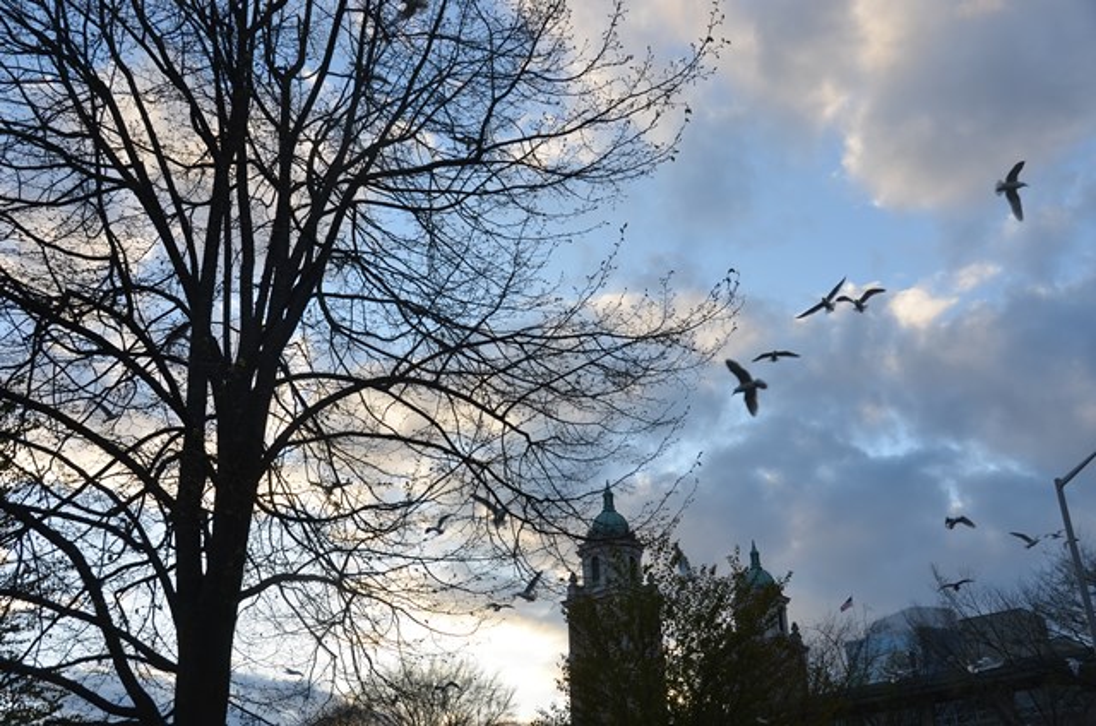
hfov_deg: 49.6
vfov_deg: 34.1
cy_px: 363
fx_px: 1185
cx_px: 548
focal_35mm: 39
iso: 200
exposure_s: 1/250
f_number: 8
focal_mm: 26
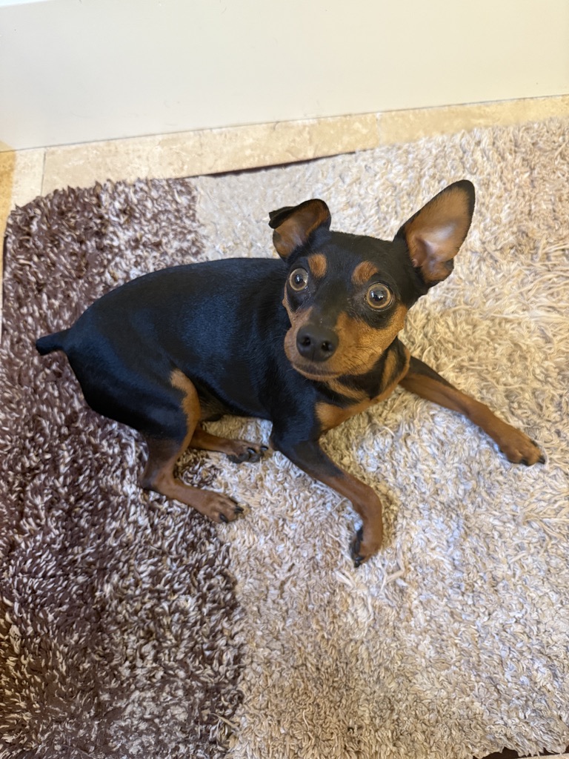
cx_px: 284
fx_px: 526
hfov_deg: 56.8
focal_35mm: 24
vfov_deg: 71.6
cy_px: 380
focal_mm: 6.76
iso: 500
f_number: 1.78
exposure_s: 1/60
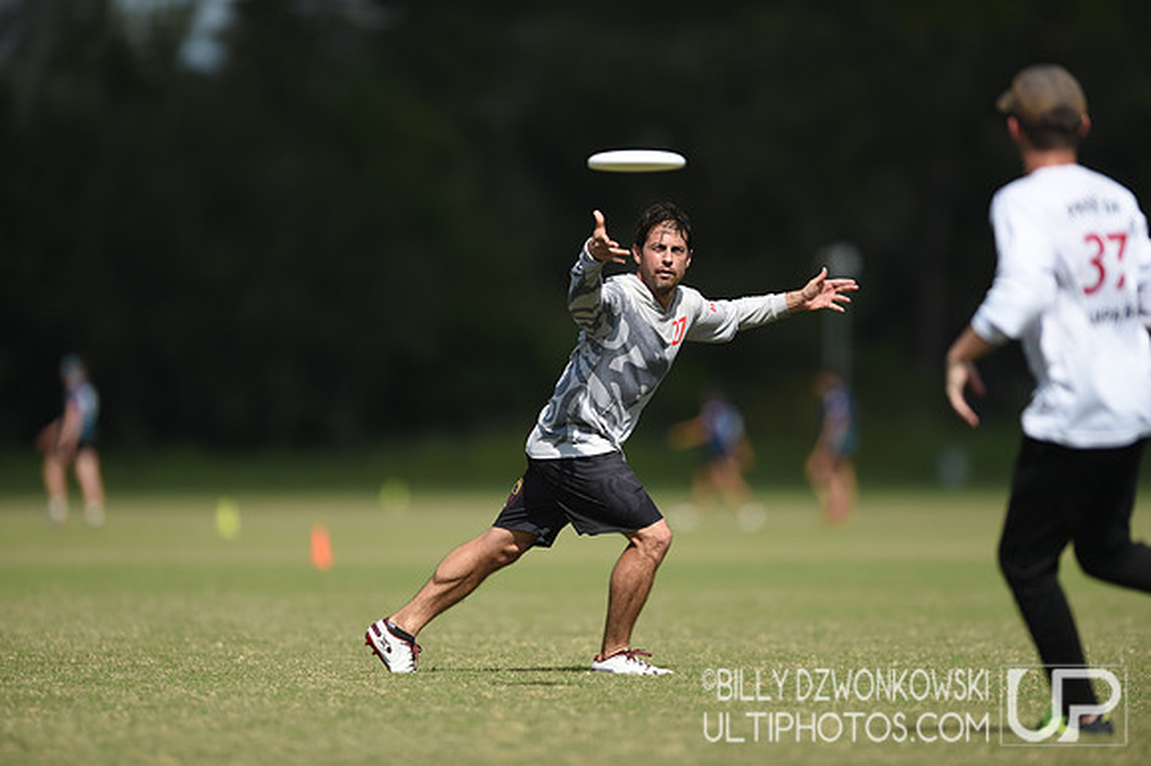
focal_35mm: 400
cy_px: 383
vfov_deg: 3.4
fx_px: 12781
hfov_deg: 5.2
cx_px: 576
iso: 200
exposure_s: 1/6400
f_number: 2.8
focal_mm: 400
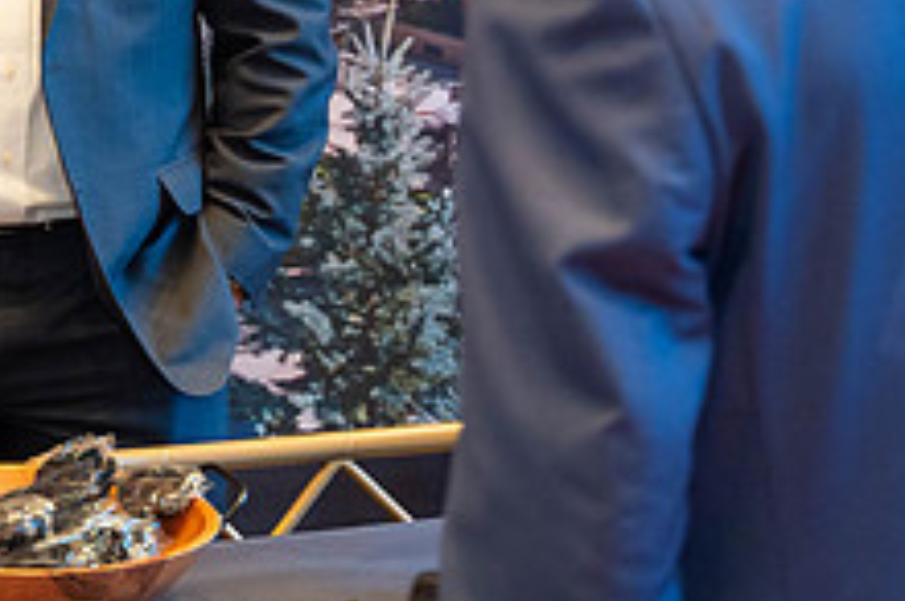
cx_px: -28
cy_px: -189
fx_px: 3514
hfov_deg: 14.4
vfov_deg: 9.6
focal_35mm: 140
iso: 2500
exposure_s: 1/60
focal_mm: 50
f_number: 2.8
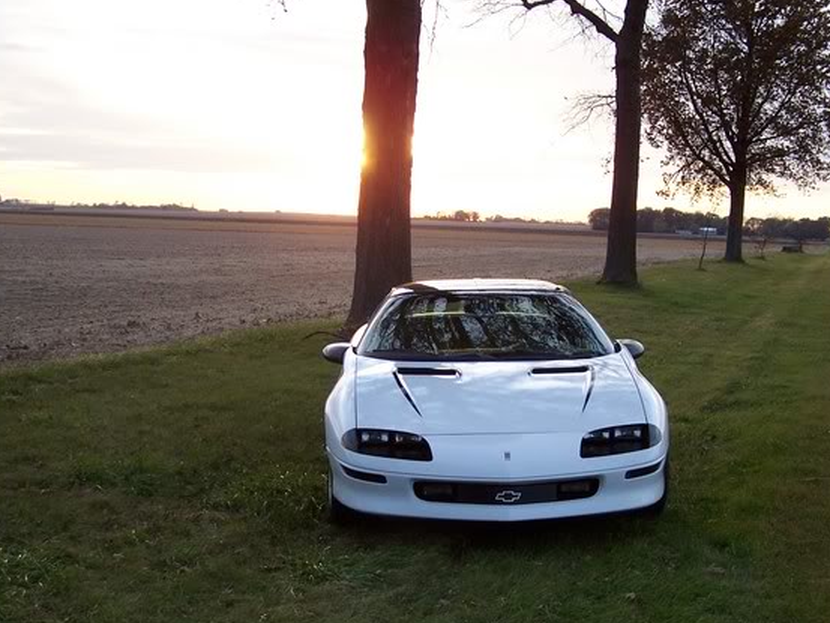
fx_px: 1319
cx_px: 462
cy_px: 348
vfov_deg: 26.6
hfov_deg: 34.9
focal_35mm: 55
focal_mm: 6.3
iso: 80
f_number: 2.8
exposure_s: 1/125
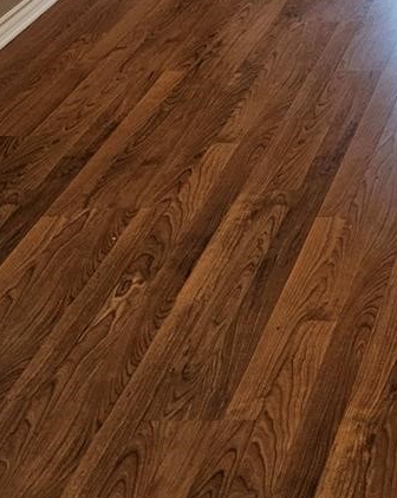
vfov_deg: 20.0
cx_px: 646
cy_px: -261
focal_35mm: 82
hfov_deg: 16.5
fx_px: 1206
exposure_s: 1/120
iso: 200
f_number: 1.8
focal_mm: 5.4
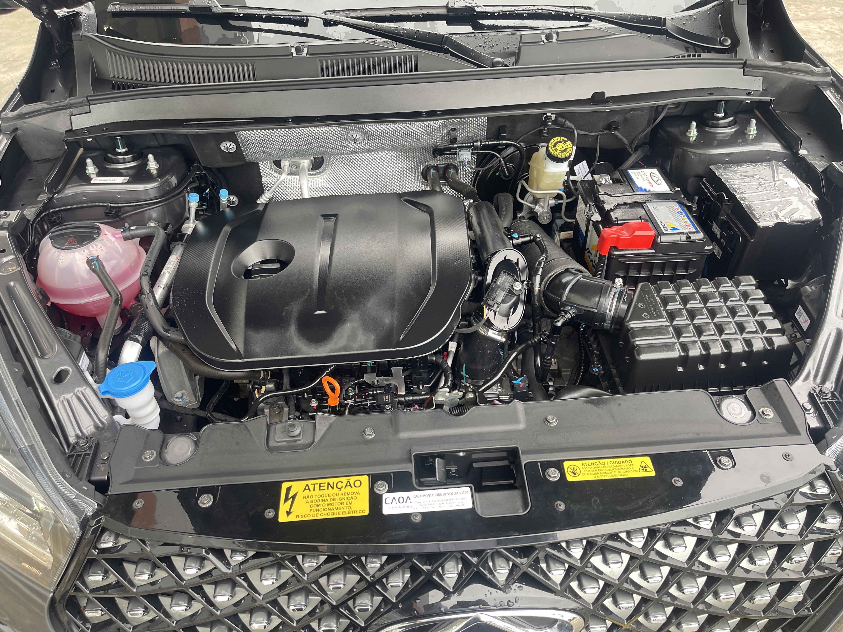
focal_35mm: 25
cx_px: 422
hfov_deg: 69.4
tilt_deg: -40.9
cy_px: 316
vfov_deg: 54.9
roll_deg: +2.7
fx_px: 609
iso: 125
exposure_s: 1/118
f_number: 1.6
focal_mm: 5.1
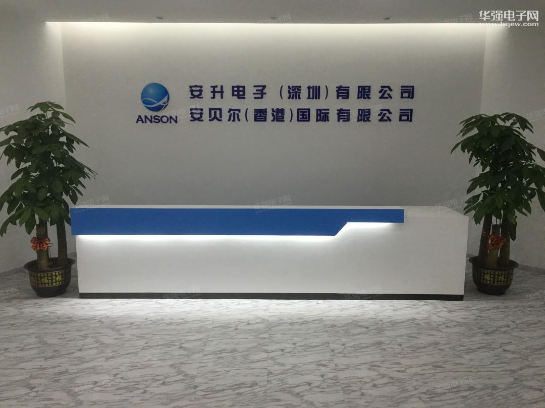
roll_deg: +0.3
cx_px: 272
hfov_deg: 61.7
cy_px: 204
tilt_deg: -7.5
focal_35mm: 29
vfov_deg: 48.2
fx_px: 457
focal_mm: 4.15
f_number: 2.2
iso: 64
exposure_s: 1/33
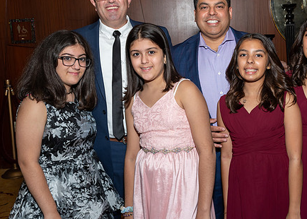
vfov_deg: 27.2
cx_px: 204
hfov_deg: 37.0
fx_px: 453
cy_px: 93
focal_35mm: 52
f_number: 6.3
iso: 400
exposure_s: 1/250
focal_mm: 24
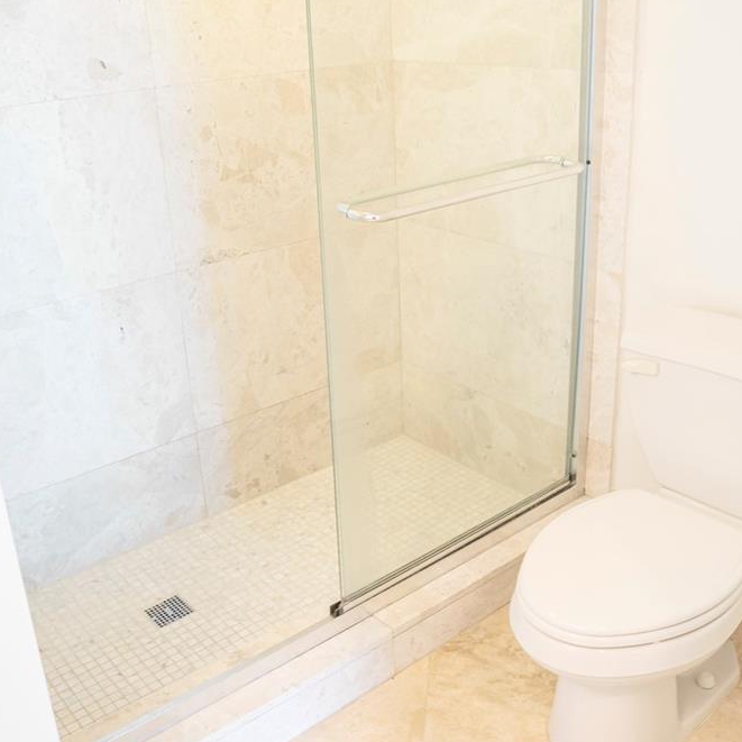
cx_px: 352
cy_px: 324
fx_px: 897
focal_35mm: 37
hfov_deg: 44.9
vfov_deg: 44.8
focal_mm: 18
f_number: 6.3
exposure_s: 1/13
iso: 500
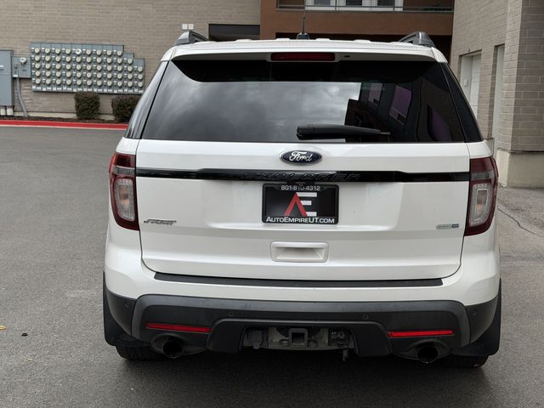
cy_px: 204
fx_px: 754
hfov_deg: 39.7
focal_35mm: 48
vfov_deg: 30.3
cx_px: 272
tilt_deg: -7.5
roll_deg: -1.5
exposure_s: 1/1307
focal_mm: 6.76
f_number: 1.78
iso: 64
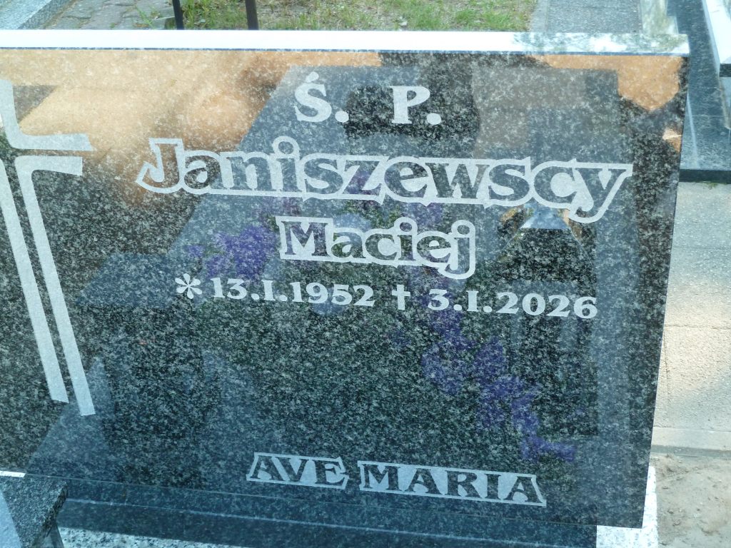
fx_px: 1098
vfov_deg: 28.0
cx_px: 366
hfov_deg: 36.8
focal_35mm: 52
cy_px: 274
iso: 250
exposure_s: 1/80
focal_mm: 8.5
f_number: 3.8
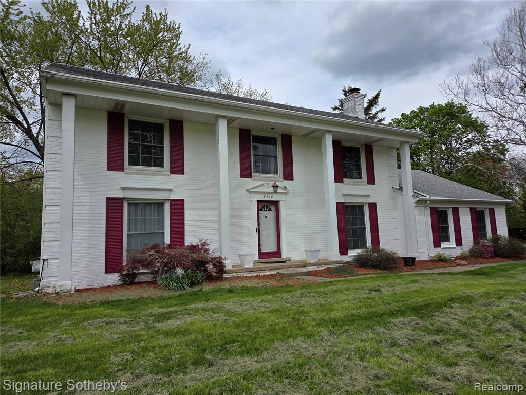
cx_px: 263
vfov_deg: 58.9
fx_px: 349
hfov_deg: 73.9
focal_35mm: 23
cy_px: 198
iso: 80
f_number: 1.8
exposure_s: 1/6217
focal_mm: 5.4
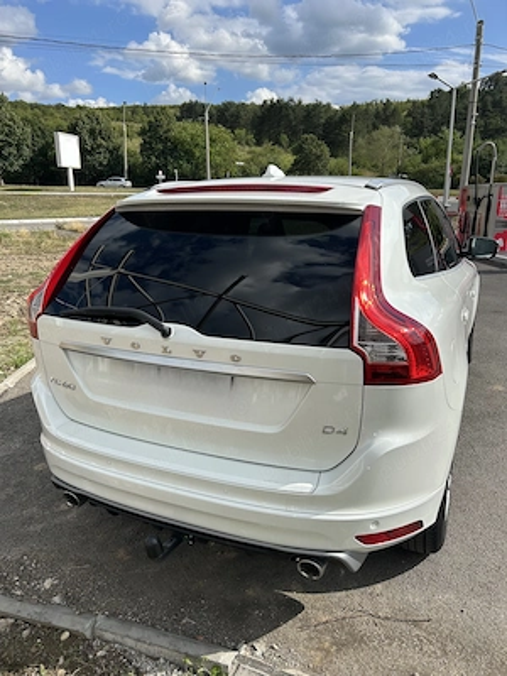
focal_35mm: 26
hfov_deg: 53.1
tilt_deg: -15.5
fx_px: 508
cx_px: 254
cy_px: 338
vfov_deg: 67.3
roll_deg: +0.2
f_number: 1.5
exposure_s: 1/4630
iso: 50
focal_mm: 5.7
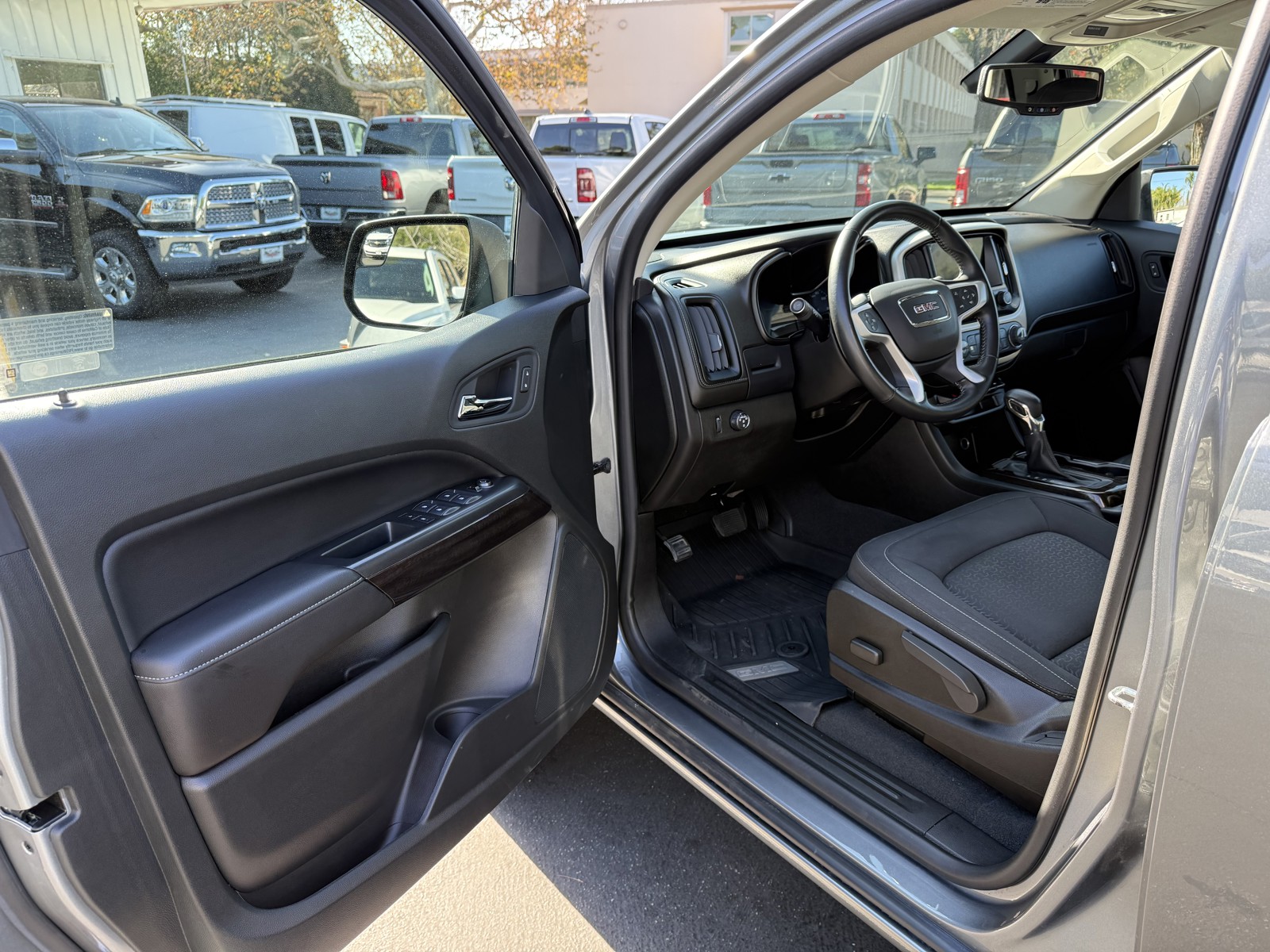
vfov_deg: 56.8
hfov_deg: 71.6
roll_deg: +0.0
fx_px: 881
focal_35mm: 24
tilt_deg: -20.2
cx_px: 635
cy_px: 476
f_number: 1.78
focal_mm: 6.76
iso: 100
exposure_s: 1/277
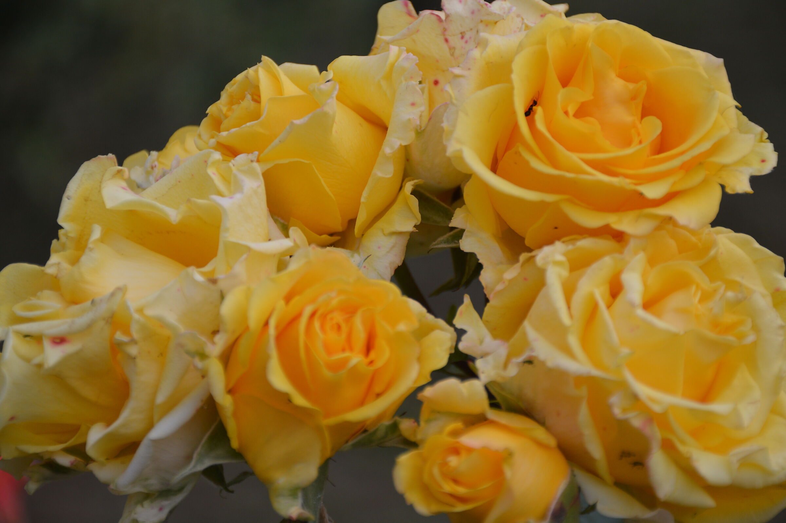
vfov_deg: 9.6
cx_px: 393
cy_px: 262
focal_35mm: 142
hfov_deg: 14.4
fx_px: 3109
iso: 200
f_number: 5.3
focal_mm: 95
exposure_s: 1/320
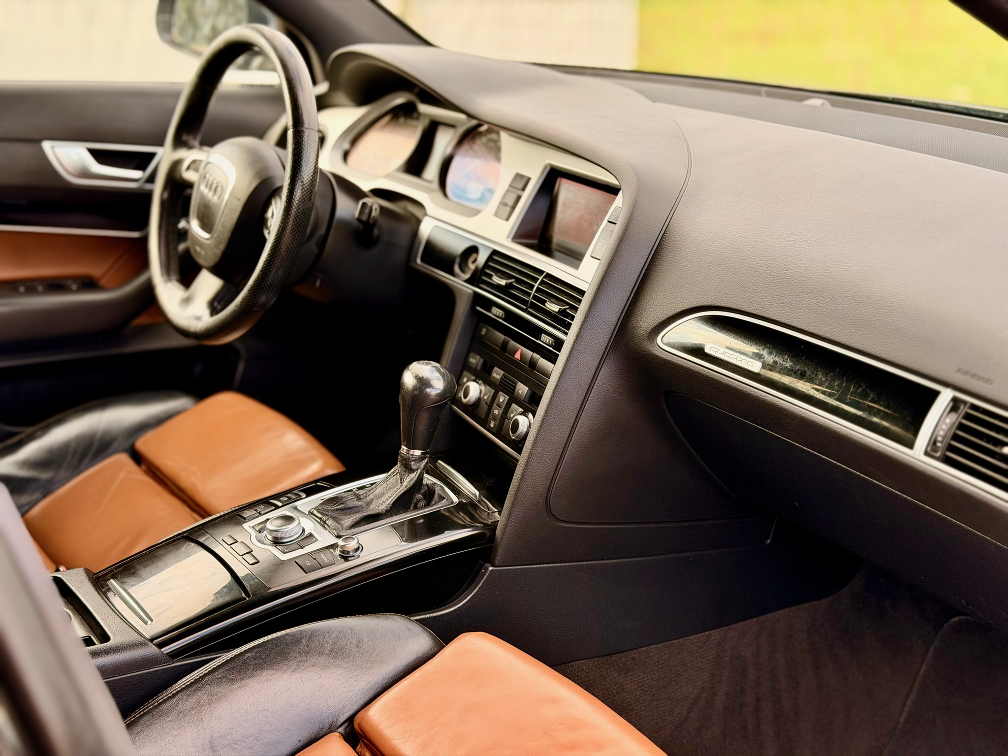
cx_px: 504
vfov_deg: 30.3
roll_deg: +0.4
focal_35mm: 48
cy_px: 378
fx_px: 1398
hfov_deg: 39.7
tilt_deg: -17.9
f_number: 1.78
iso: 64
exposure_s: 1/179
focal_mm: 6.76
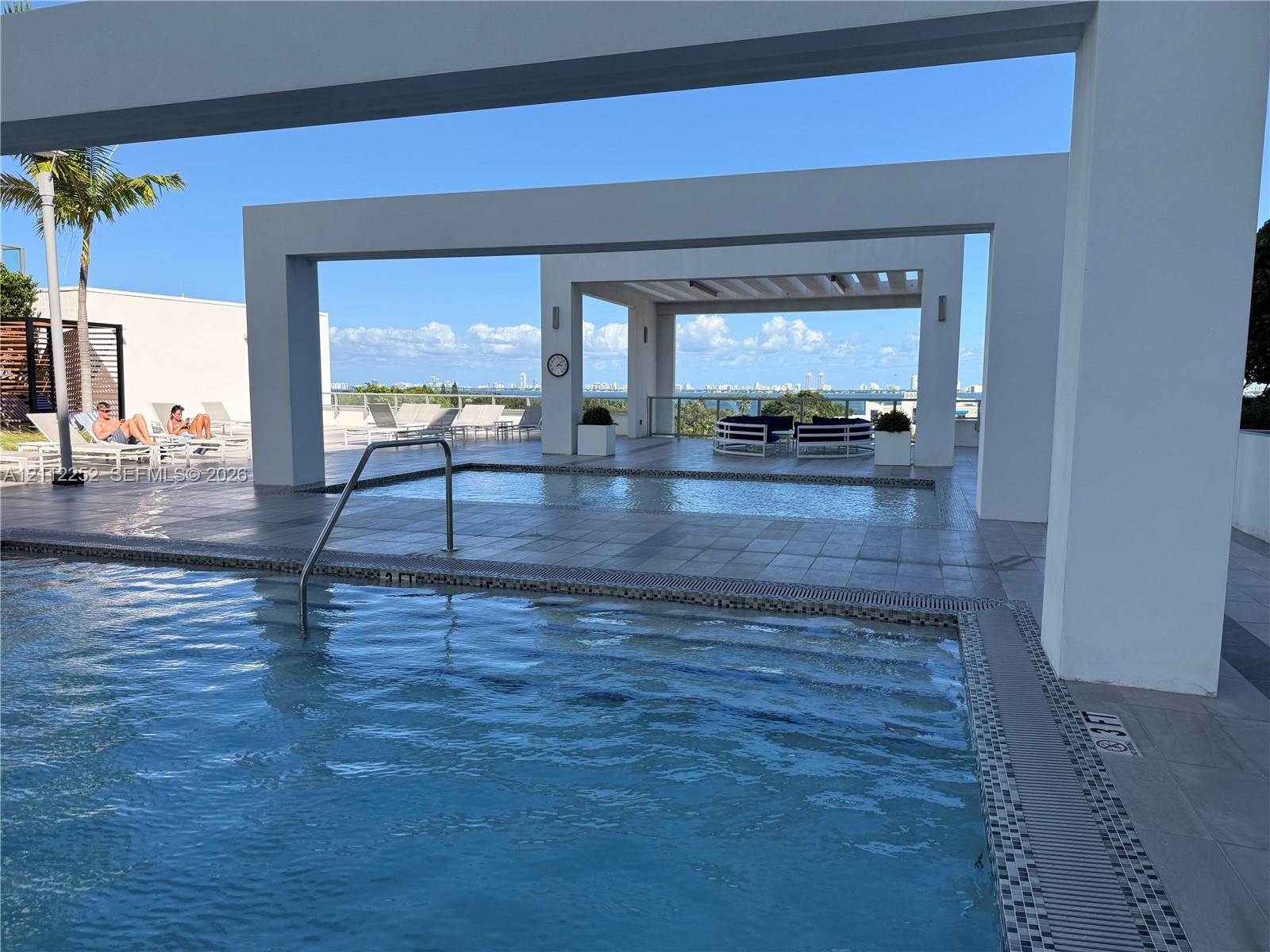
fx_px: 881
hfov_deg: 71.6
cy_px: 476
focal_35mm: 24
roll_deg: -0.9
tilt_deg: -4.3
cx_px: 635
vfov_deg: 56.8
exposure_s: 1/4975
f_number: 1.78
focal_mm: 6.76
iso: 100
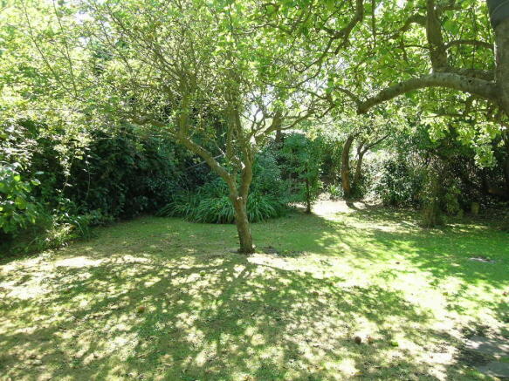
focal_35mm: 31
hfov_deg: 58.4
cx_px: 254
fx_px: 456
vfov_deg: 45.4
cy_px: 190
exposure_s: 1/61
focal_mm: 6.5
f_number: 3.7
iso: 50
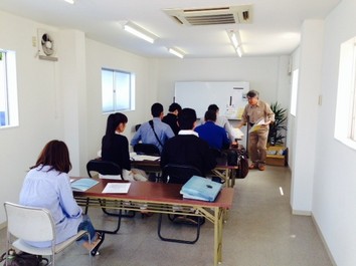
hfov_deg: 55.4
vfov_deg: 42.9
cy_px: 133
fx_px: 339
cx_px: 178
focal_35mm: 33
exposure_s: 1/120
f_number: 2.4
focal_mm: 4.12
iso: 64
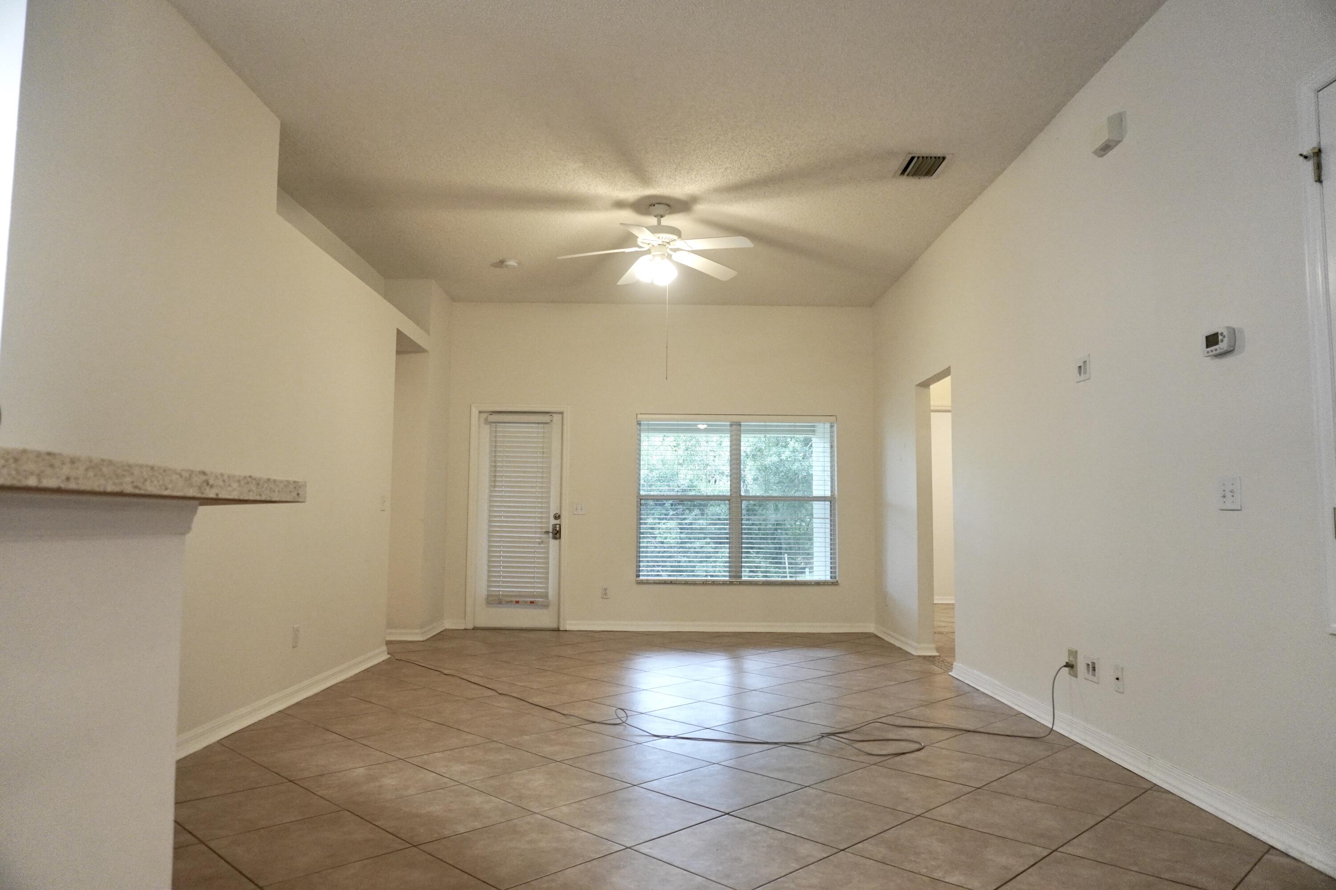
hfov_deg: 73.7
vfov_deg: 53.1
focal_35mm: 24
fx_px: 891
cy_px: 445
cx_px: 668
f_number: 4
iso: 1600
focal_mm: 16
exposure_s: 1/160
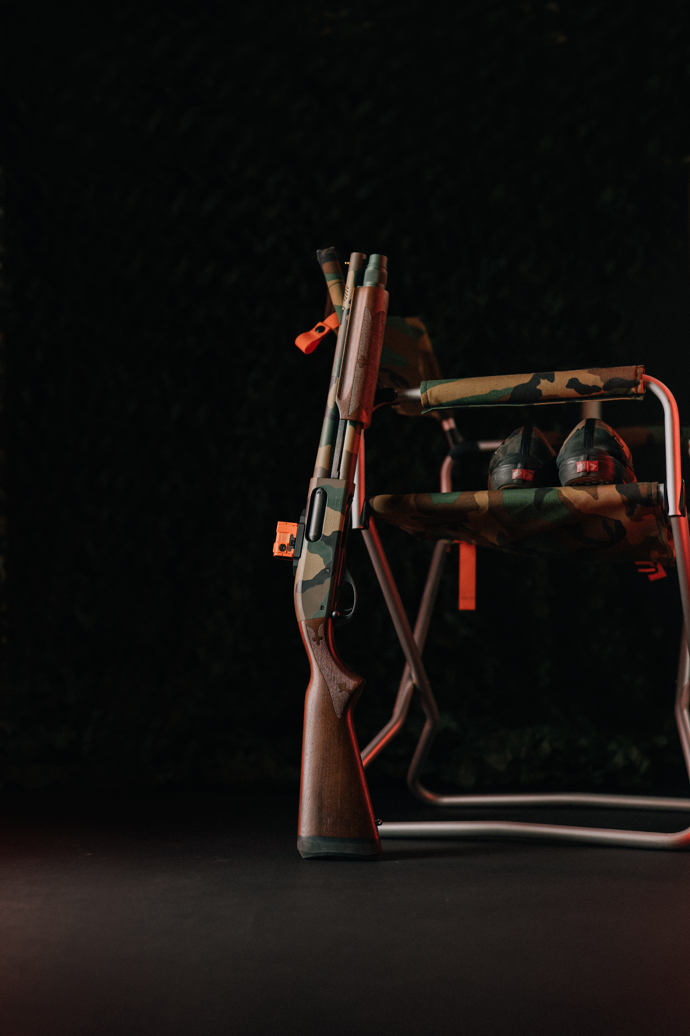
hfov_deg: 27.0
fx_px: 1437
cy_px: 518
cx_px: 345
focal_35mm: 50
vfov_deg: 39.6
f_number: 2
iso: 200
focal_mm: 50
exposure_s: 1/250
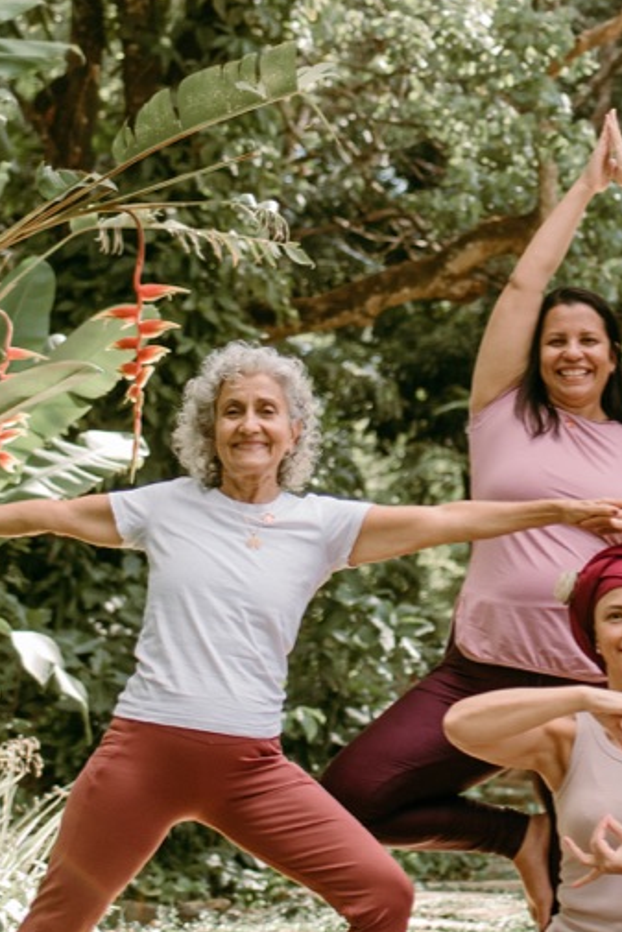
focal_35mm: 97
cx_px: 663
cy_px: 201
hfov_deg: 13.9
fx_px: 2512
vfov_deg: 20.8
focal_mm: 35
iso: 500
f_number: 2.2
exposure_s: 1/2000
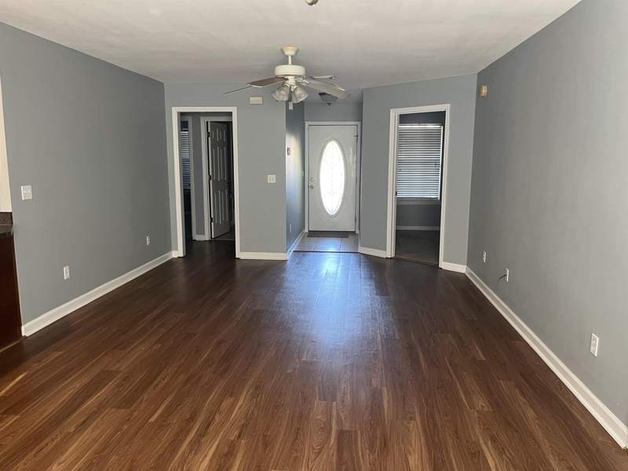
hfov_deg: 67.3
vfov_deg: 53.1
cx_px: 314
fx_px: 472
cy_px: 236
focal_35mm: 26
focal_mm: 5.1
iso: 160
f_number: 1.6
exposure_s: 1/60
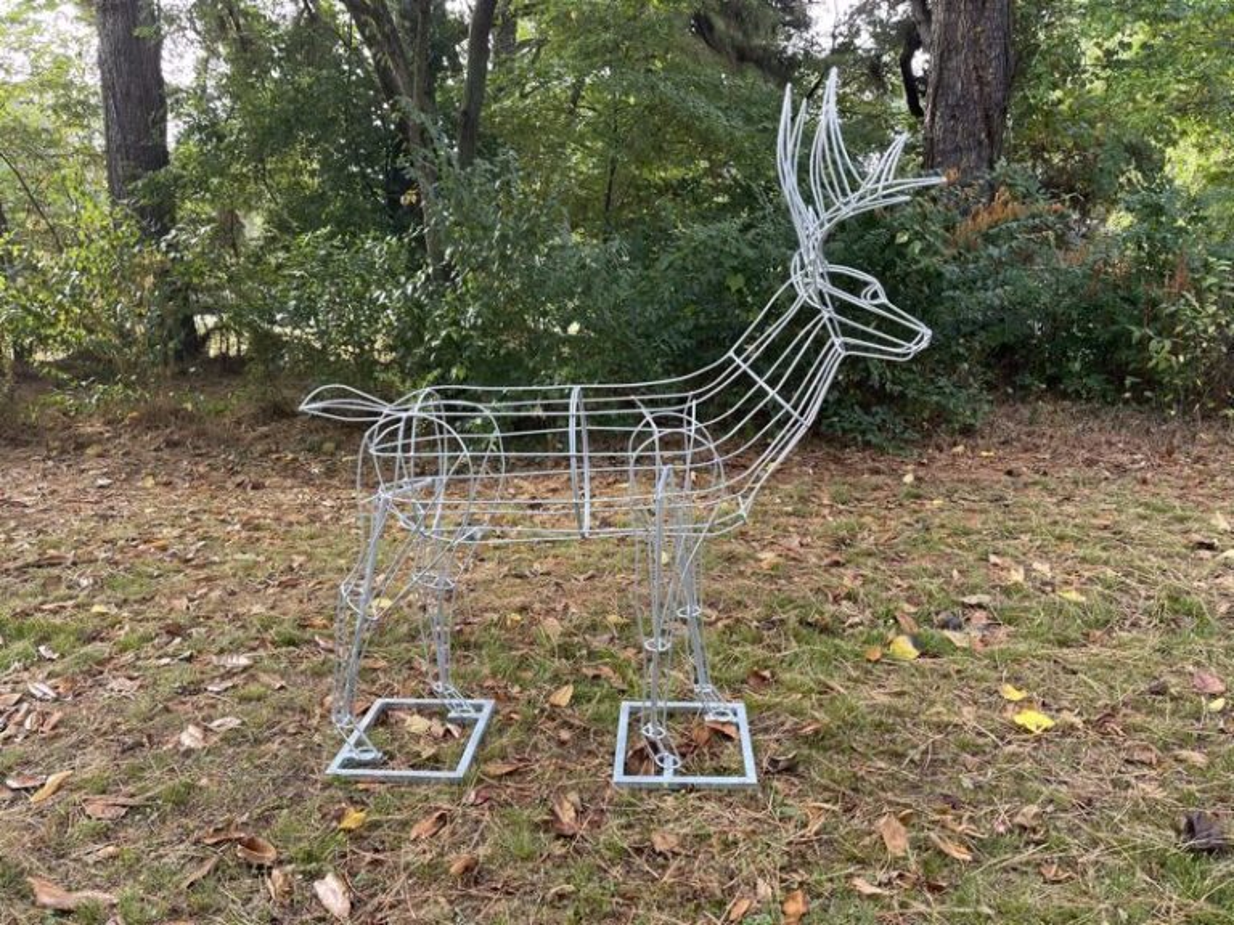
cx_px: 617
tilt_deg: -11.0
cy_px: 462
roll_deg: +0.2
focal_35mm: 26
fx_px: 927
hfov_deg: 67.3
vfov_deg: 53.1
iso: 50
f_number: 1.6
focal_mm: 5.1
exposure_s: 1/121
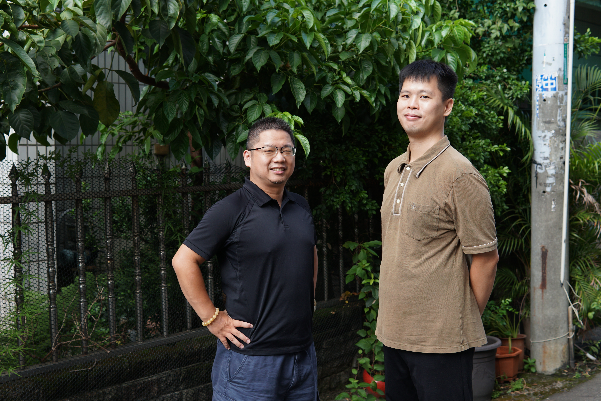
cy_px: 200
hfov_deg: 43.6
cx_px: 300
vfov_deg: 29.9
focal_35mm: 45
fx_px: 751
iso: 100
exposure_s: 1/125
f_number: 4
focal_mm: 30
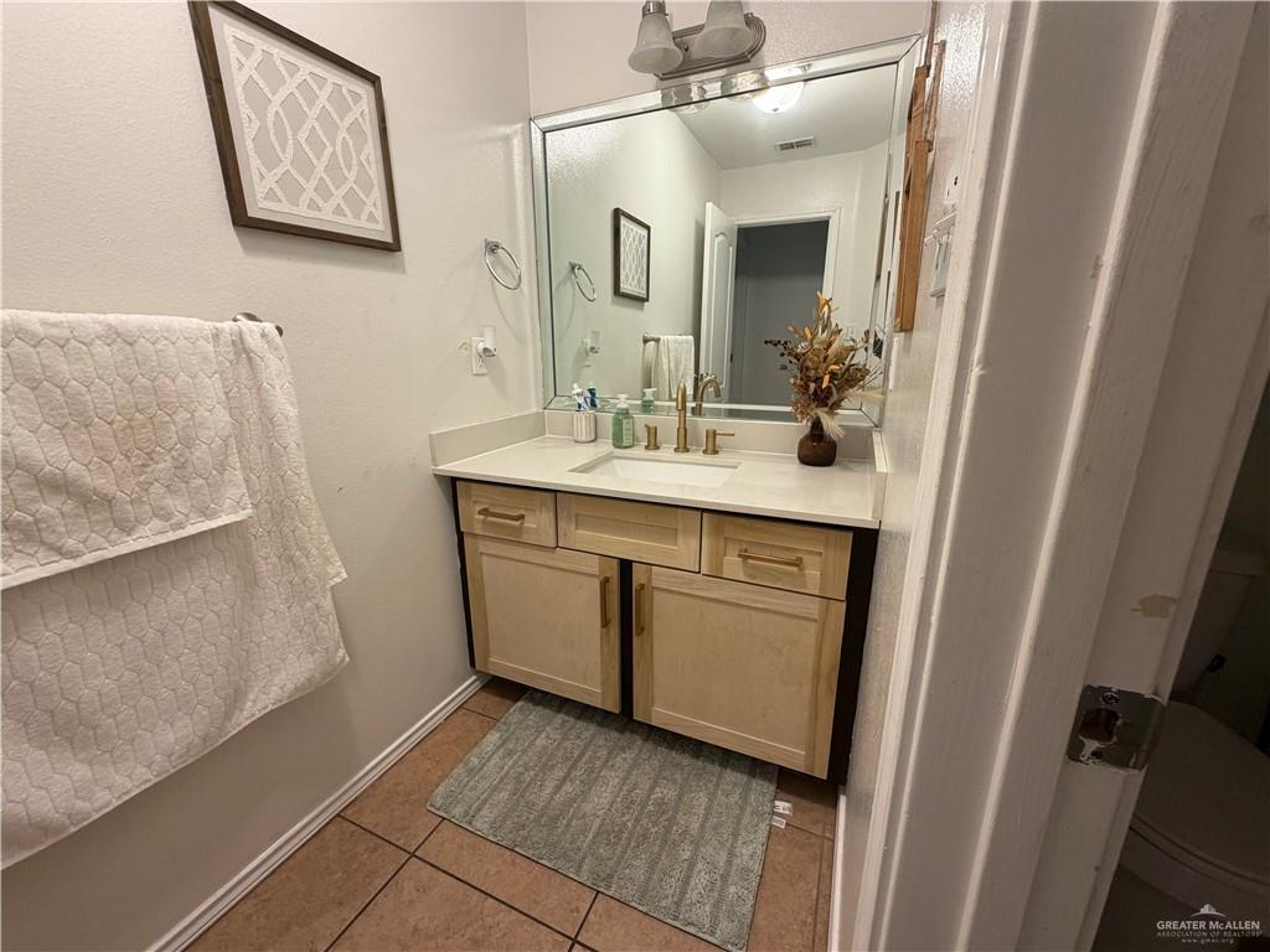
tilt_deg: -14.7
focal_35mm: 14
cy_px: 476
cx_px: 635
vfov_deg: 85.7
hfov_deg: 102.1
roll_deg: +0.9
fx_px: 514
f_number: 2.2
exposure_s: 1/60
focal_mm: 2.22
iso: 160
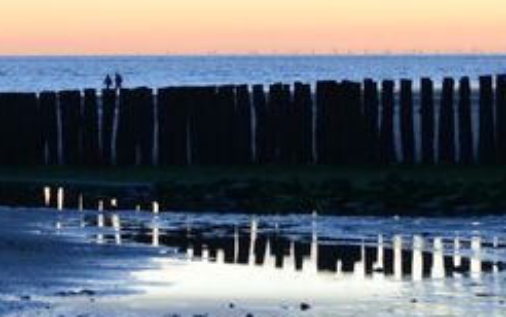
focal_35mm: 268
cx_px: -142
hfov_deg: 7.7
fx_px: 3697
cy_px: 86
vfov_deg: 4.9
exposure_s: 1/10
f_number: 5
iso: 400
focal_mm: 48
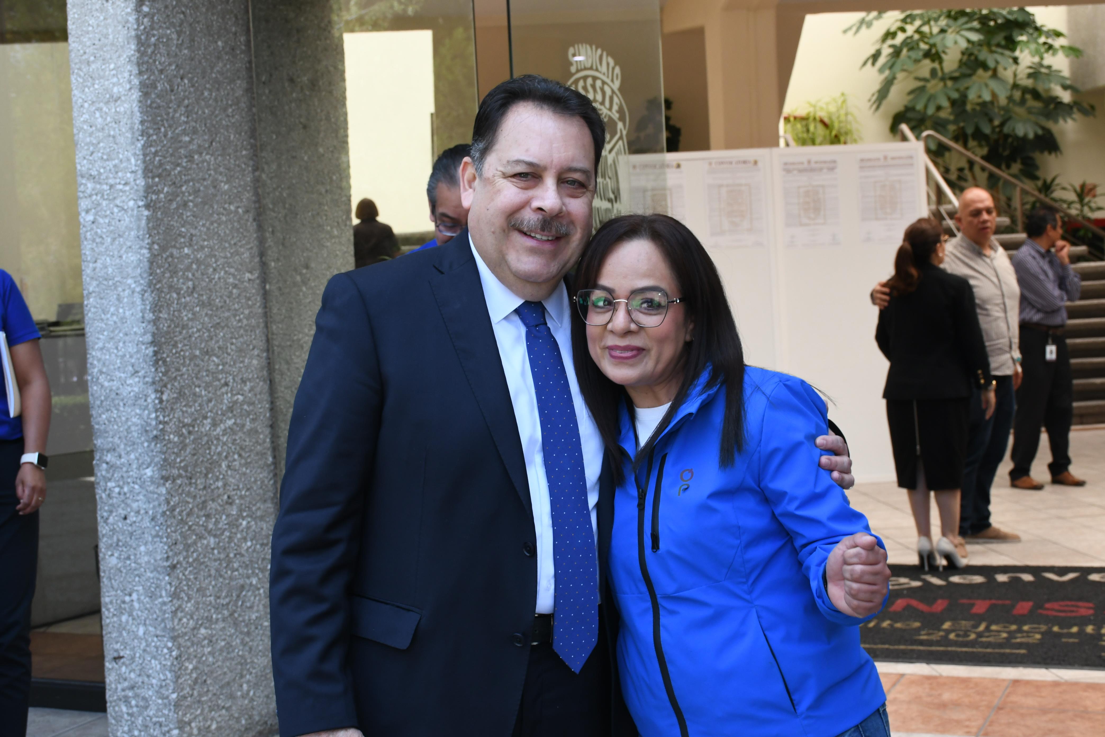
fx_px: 1565
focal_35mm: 51
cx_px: 552
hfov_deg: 38.9
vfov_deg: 26.5
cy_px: 368
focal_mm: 34
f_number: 8
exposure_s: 1/200
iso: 800
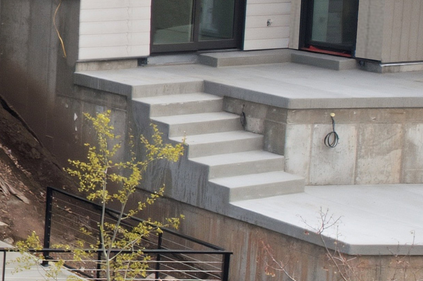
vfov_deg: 13.7
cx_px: -390
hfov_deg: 16.5
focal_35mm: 98
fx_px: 1151
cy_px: -26
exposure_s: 1/1250
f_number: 2.8
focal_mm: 8.4
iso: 100
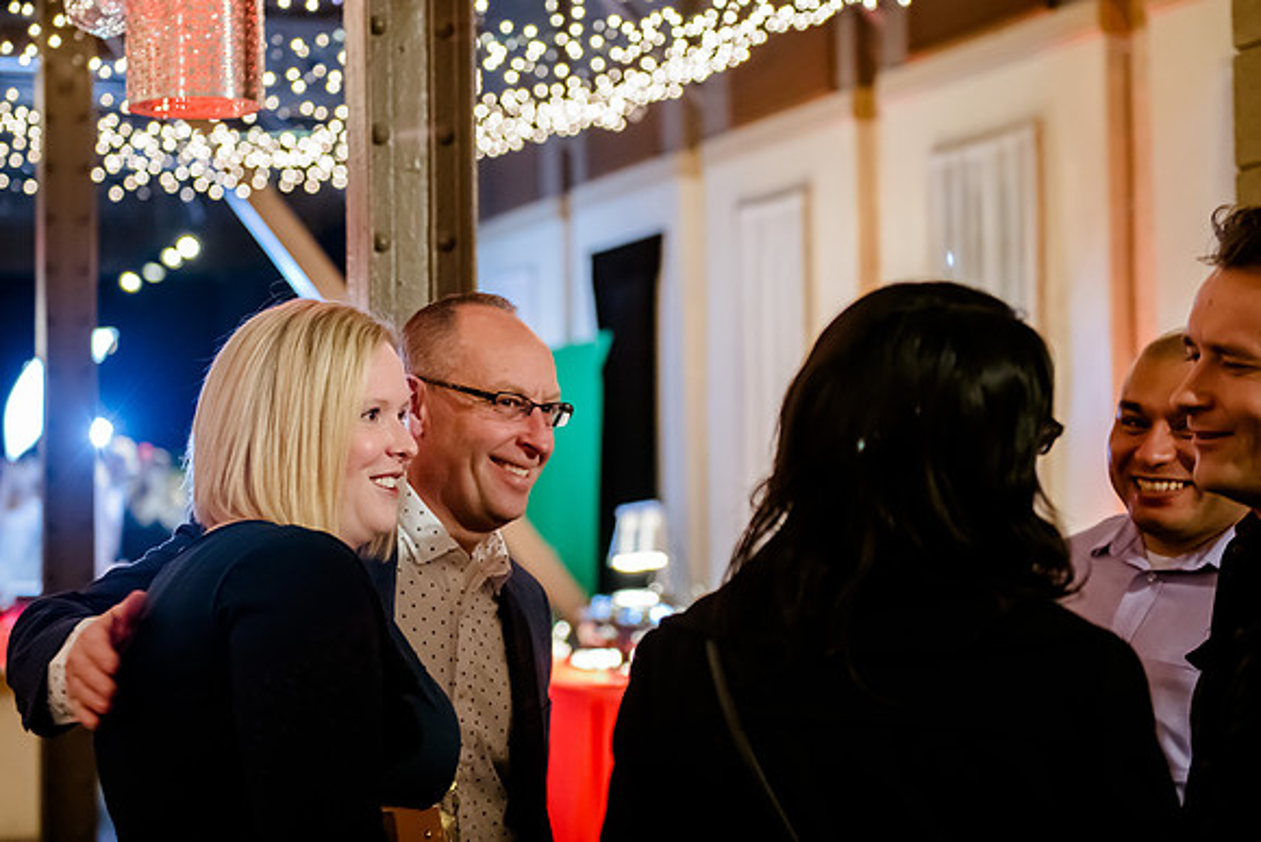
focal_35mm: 74
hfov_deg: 27.1
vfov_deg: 18.3
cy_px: 351
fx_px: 2608
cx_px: 516
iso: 3200
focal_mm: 62
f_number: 2.8
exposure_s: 1/100
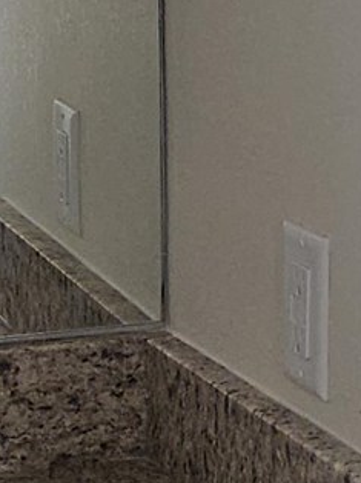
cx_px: 218
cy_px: 291
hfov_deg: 8.8
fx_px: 2353
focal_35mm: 169
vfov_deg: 11.7
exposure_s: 1/120
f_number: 1.8
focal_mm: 5.4
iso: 50
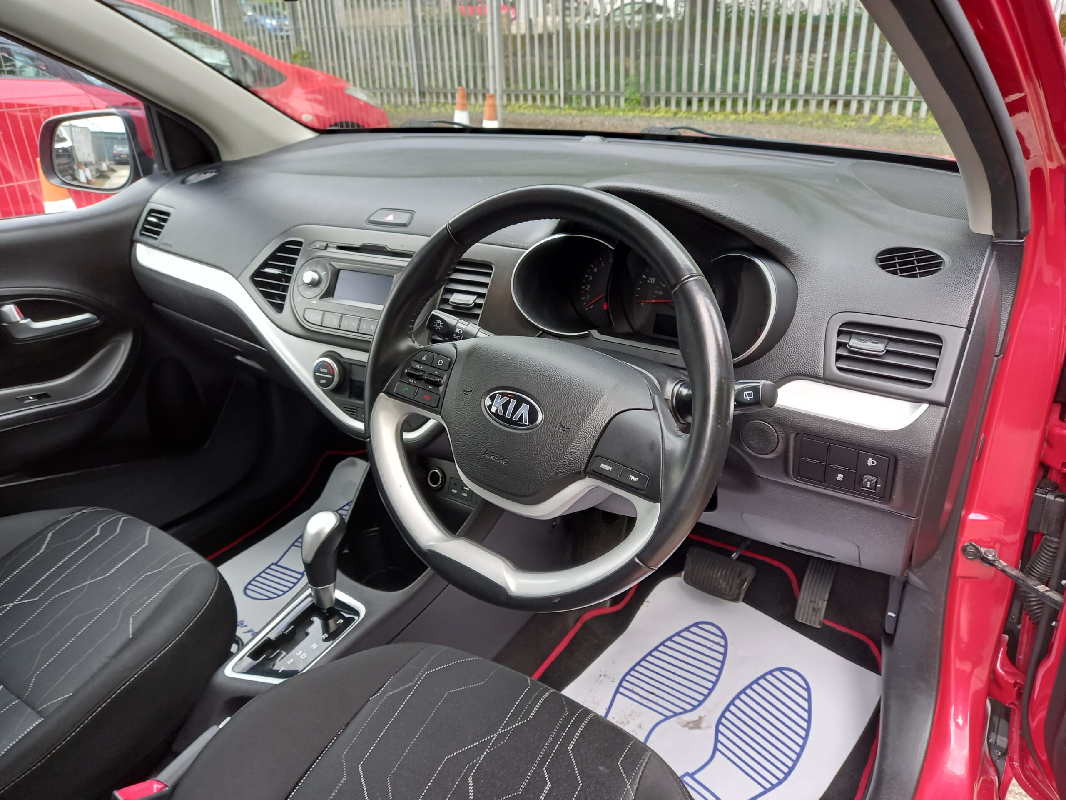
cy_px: 400
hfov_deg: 69.4
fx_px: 770
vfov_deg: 54.9
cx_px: 533
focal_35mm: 25
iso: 80
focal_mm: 4.6
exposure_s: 1/60
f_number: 2
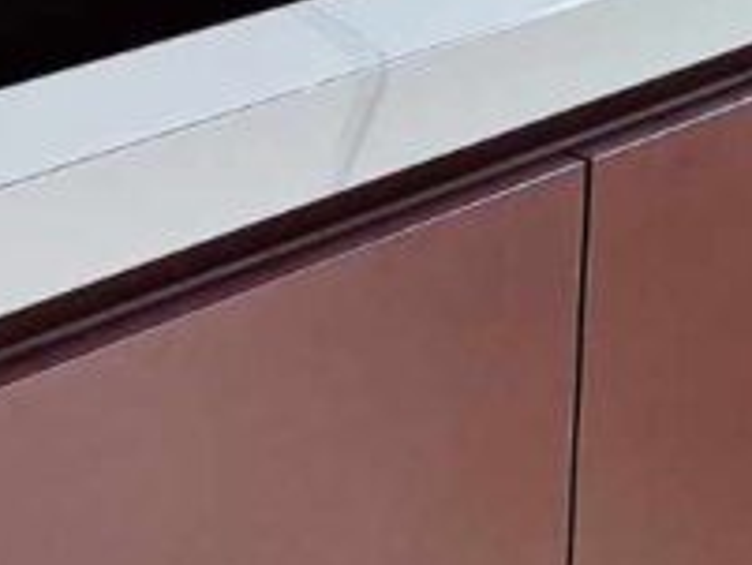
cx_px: -378
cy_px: -311
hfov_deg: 15.5
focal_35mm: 117
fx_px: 2543
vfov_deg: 12.0
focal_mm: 5.5
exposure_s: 1/40
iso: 64
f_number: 1.8
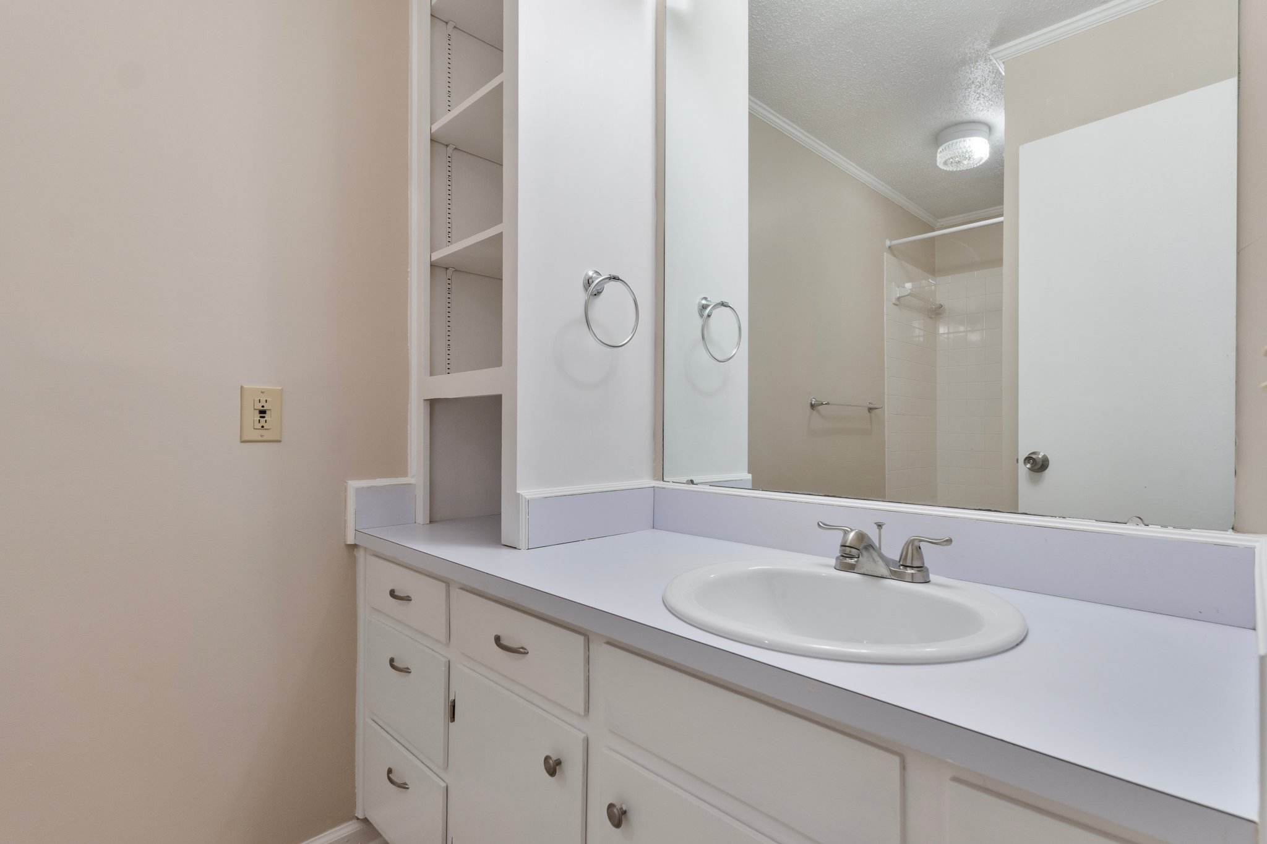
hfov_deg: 95.0
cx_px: 634
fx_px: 581
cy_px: 422
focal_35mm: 16
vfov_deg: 72.0
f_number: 6.3
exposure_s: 1/30
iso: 320
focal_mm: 11
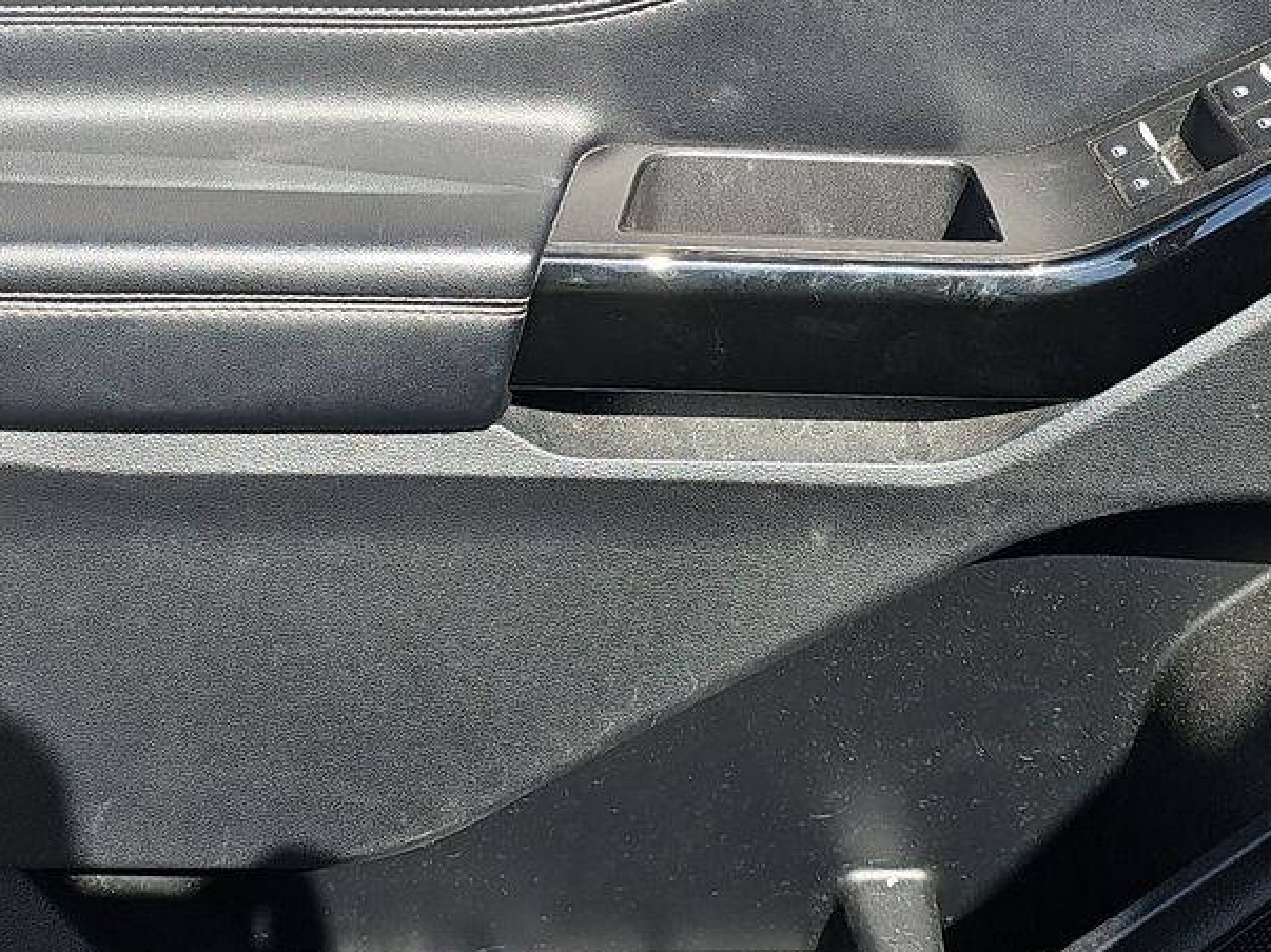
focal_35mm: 61
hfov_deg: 31.6
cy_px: 88
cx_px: 521
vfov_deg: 23.4
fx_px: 2239
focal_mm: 6.3
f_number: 1.7
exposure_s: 1/173
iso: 50
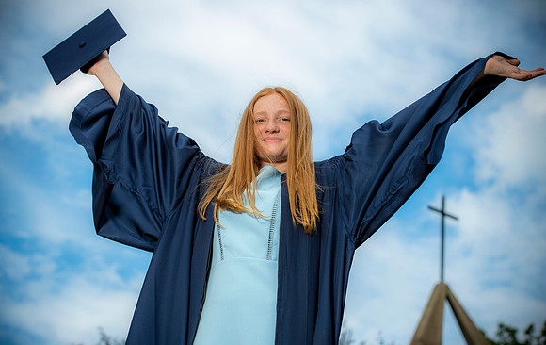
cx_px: 267
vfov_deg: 17.6
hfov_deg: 27.5
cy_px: 179
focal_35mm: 75
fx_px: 1115
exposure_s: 1/250
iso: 80
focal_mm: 70
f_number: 5.6
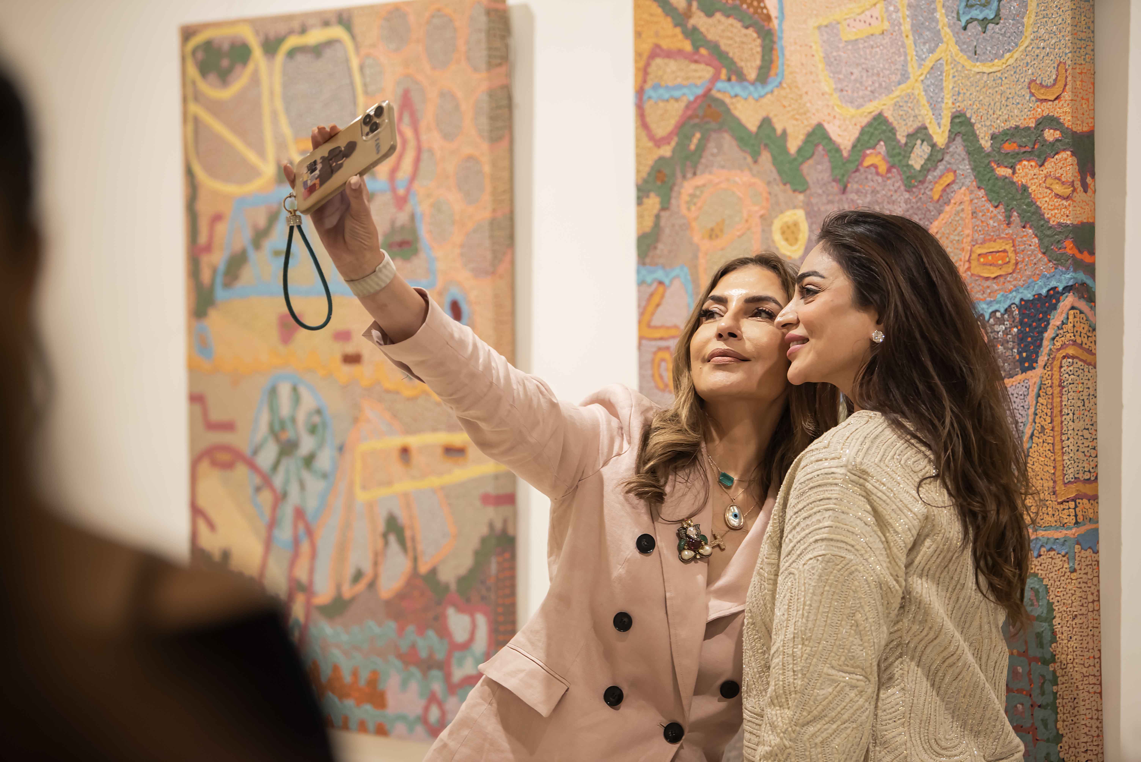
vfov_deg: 11.4
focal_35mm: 120
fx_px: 3805
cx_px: 570
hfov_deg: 17.1
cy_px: 381
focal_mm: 120
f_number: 2.8
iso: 500
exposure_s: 1/125
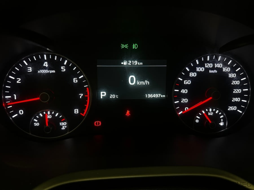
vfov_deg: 56.8
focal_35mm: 24
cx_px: 127
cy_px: 95
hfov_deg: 71.6
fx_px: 176
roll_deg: -1.7
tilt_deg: -25.8
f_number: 1.78
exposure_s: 1/49
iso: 400
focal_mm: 6.86
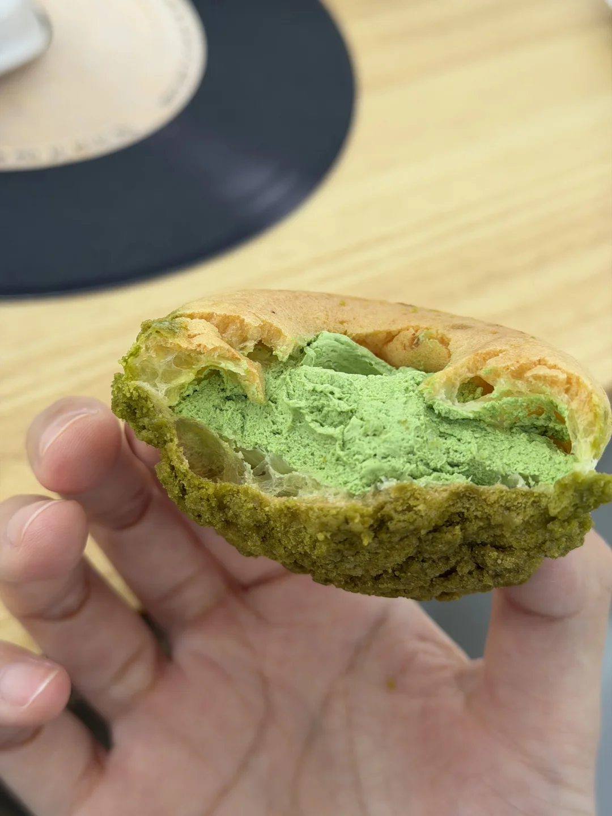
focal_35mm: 48
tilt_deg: -48.3
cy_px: 408
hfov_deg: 30.3
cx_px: 306
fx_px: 1131
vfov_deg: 39.7
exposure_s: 1/64
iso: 100
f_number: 1.78
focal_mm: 6.76
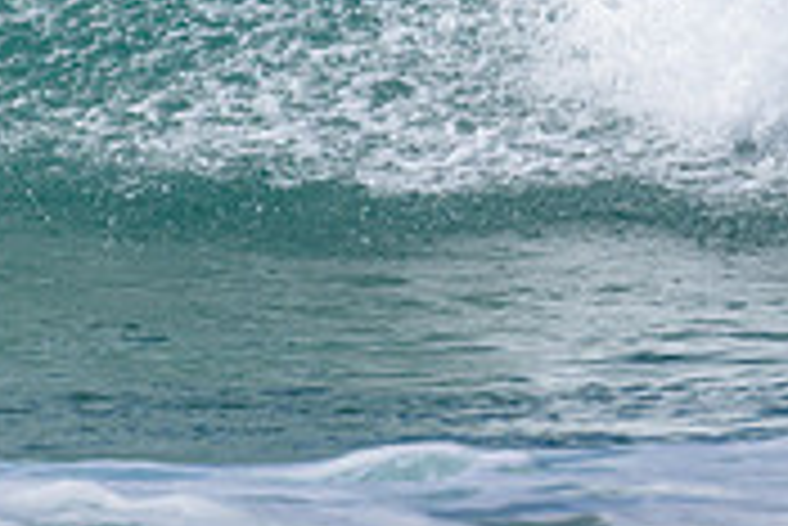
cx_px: -13
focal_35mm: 2757
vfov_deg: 0.5
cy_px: -191
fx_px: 60396
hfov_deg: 0.7
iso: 250
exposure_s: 1/800
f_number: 11
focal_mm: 610
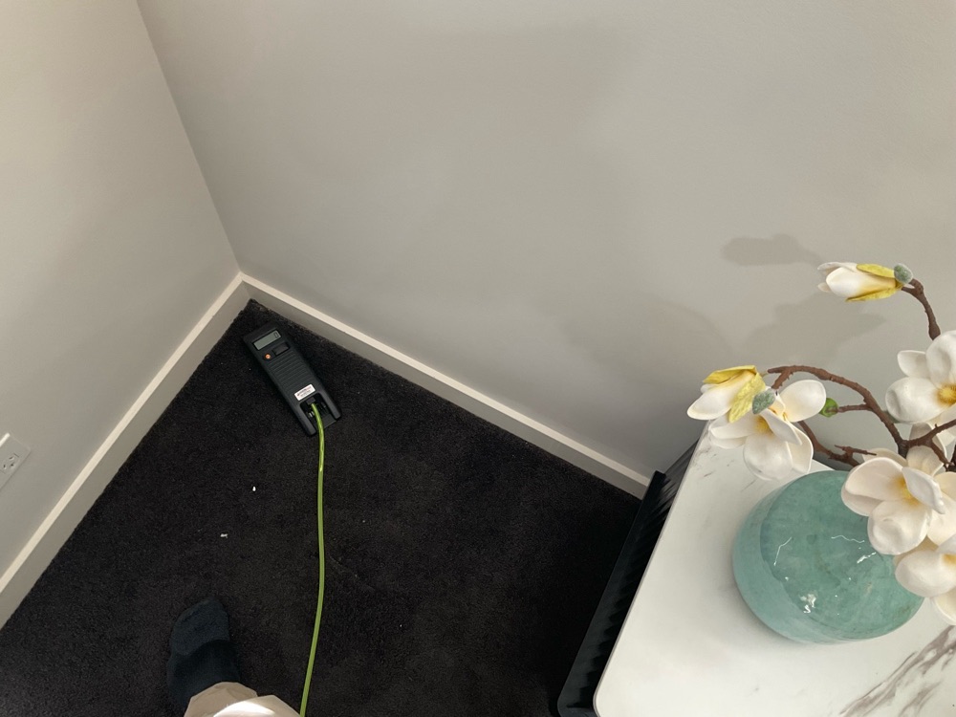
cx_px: 478
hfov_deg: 61.7
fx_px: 801
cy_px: 358
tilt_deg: -64.9
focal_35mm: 29
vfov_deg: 48.2
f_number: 1.8
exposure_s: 1/50
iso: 64
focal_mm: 3
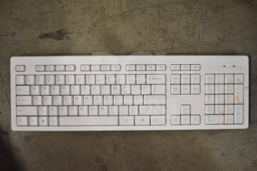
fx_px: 278
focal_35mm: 39
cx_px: 128
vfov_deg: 34.2
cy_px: 86
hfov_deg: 49.5
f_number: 4
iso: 1000
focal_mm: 26
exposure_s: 1/40
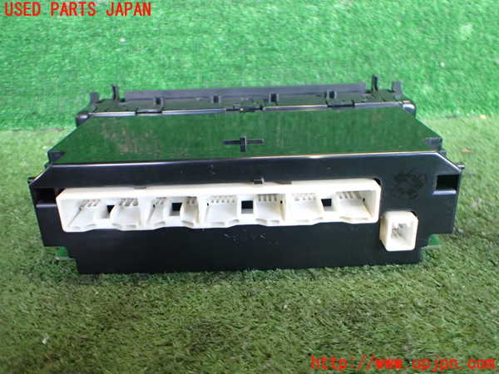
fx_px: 432
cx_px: 250
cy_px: 187
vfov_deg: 46.8
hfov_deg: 60.0
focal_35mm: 30
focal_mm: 5.4
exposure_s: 1/100
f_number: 2.3
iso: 800
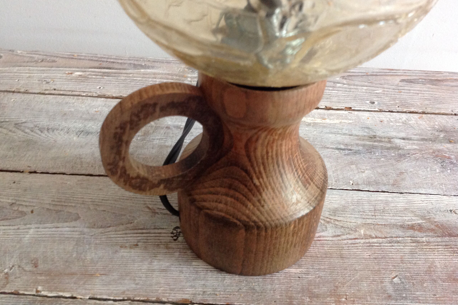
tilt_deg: -38.0
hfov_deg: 51.9
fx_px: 471
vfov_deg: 35.9
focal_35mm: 37
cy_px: 132
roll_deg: -3.3
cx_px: 226
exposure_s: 1/15
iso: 250
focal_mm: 4.28
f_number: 2.4
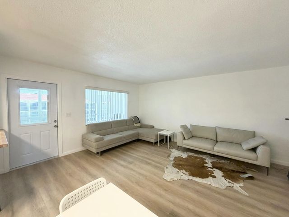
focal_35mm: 14
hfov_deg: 102.1
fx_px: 117
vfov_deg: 85.7
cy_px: 108
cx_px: 144
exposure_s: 1/60
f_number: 2.2
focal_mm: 2.22
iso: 250
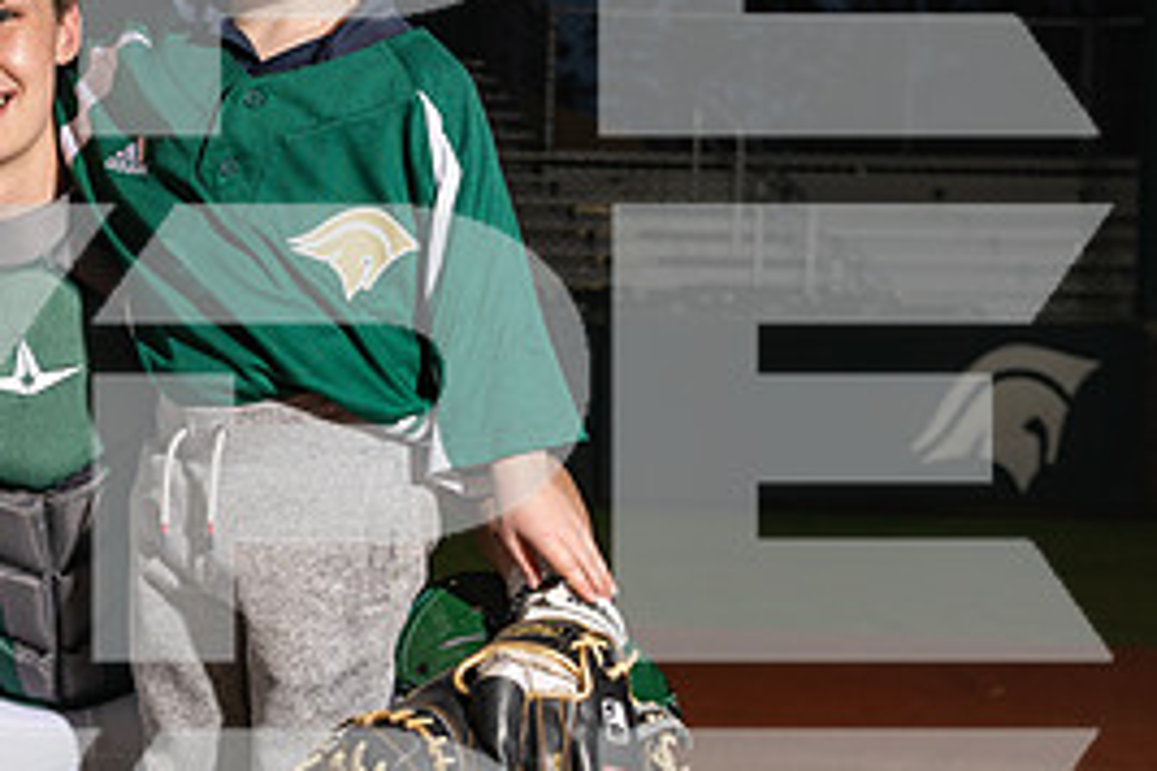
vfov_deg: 15.7
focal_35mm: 87
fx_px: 2796
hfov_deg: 22.5
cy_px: 435
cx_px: 9
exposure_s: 1/250
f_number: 5.6
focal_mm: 40
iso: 200
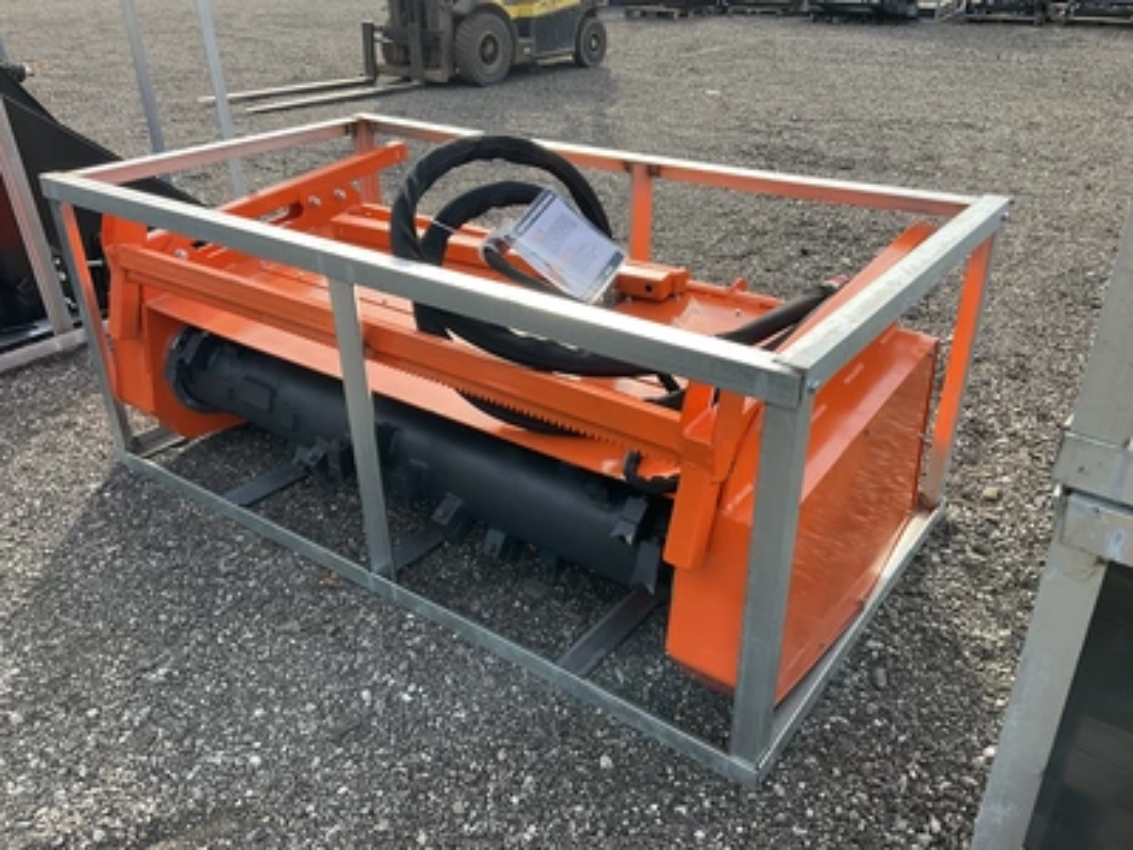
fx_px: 949
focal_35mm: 29
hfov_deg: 61.7
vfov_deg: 48.2
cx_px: 566
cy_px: 425
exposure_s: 1/482
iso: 25
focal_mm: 3
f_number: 1.8
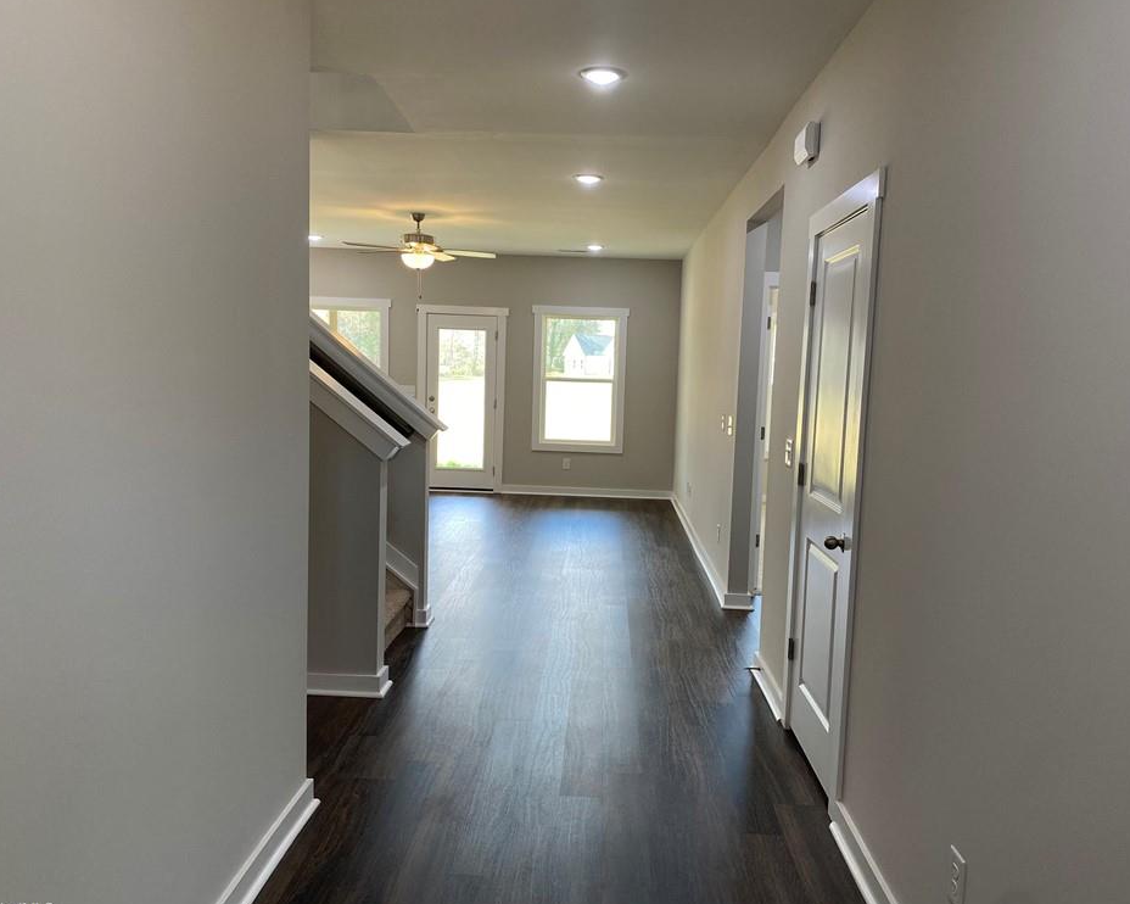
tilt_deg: -6.4
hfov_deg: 62.2
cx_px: 591
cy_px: 453
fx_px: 936
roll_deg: -2.0
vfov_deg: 51.5
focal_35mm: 28
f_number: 1.8
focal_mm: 4.25
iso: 100
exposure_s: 1/120
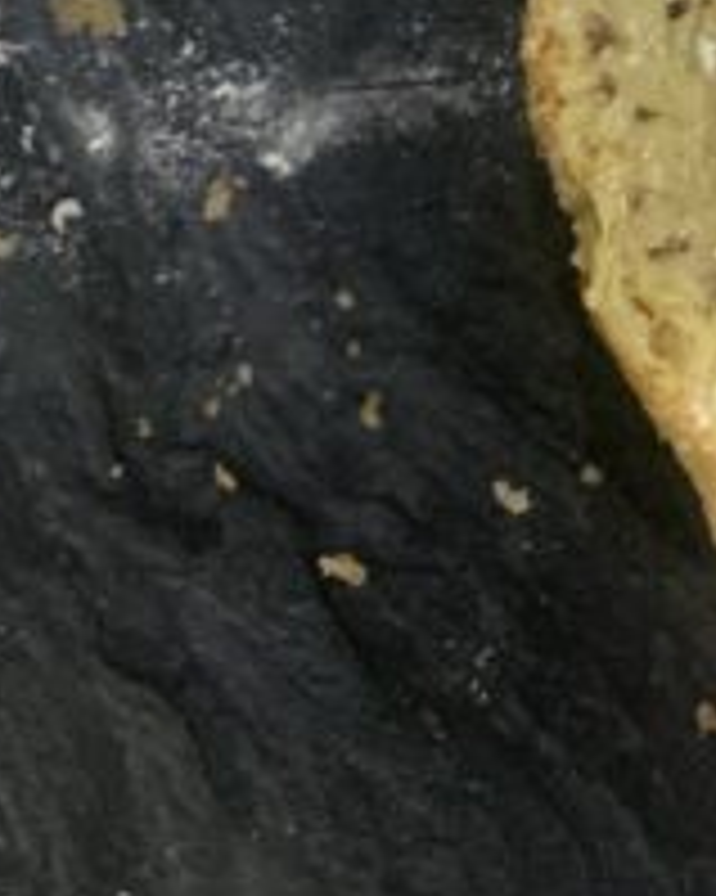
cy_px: -214
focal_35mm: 85
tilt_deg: -81.6
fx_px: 2253
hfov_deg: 16.5
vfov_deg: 20.8
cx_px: 1054
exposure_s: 1/50
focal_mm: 4.25
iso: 200
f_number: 1.8
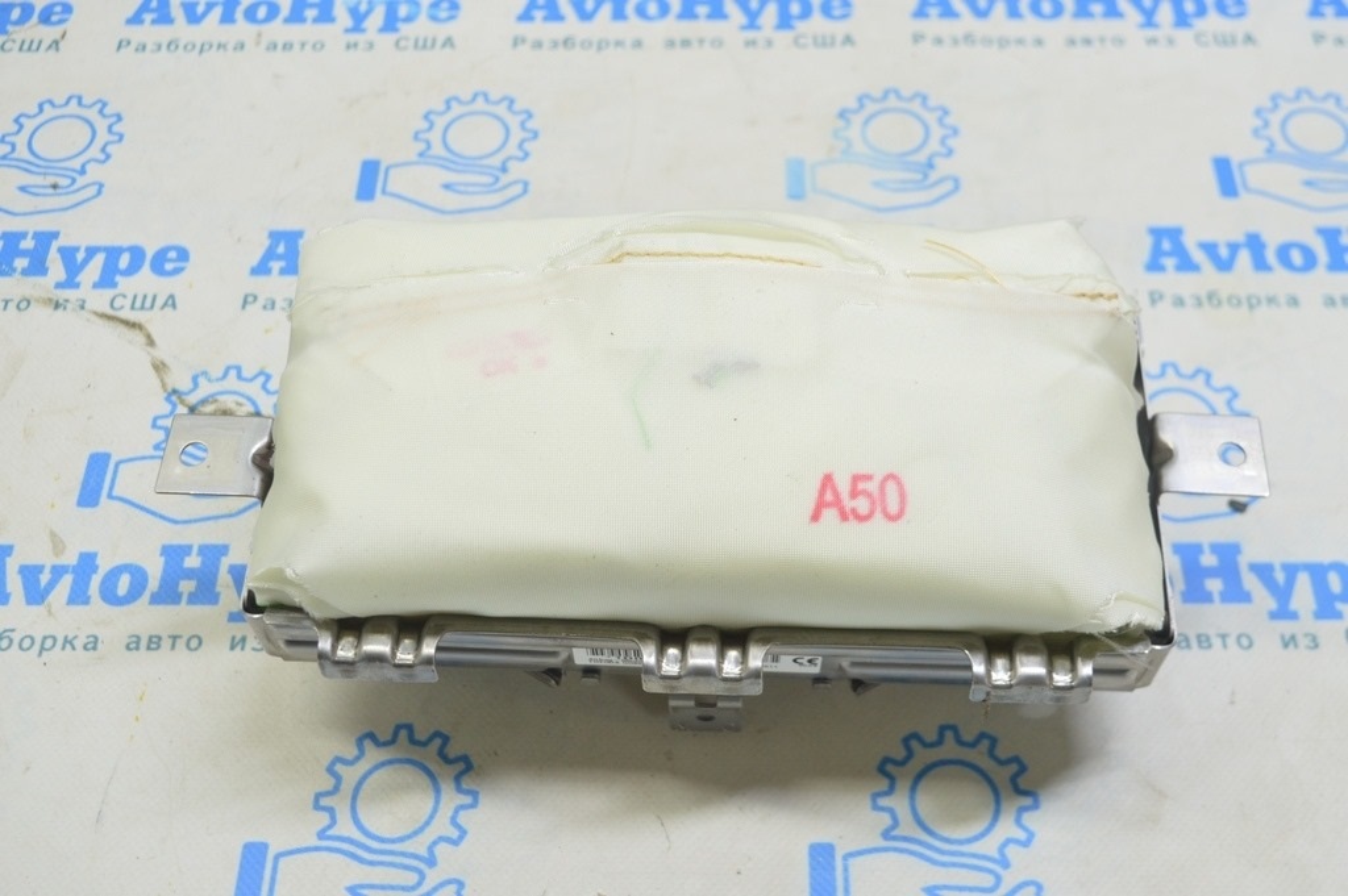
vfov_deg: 30.8
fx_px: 1627
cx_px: 674
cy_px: 448
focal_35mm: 44
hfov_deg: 45.0
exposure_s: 1/20
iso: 400
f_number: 5.6
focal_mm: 29
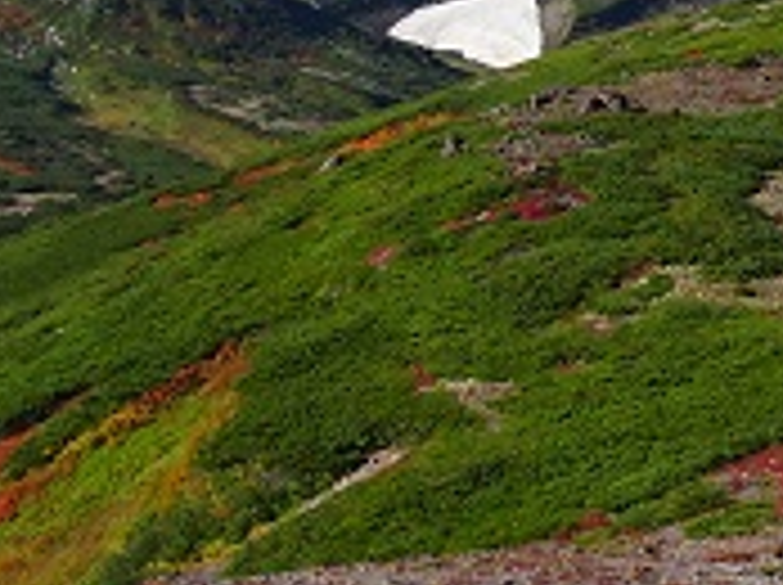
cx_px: 1170
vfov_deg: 11.3
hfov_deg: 14.6
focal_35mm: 126
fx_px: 2846
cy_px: -256
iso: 80
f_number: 3.5
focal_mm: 4.1
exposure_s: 1/800
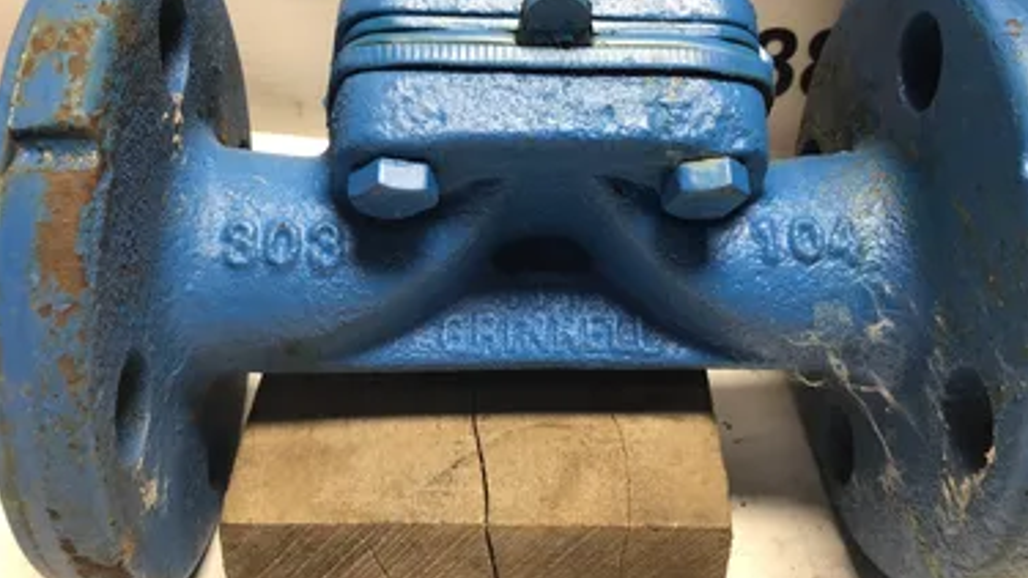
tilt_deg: -36.2
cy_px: 233
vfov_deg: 32.7
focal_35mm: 36
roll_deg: -3.4
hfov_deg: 55.3
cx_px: 513
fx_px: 981
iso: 32
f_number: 2.4
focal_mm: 3.3
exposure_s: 1/60
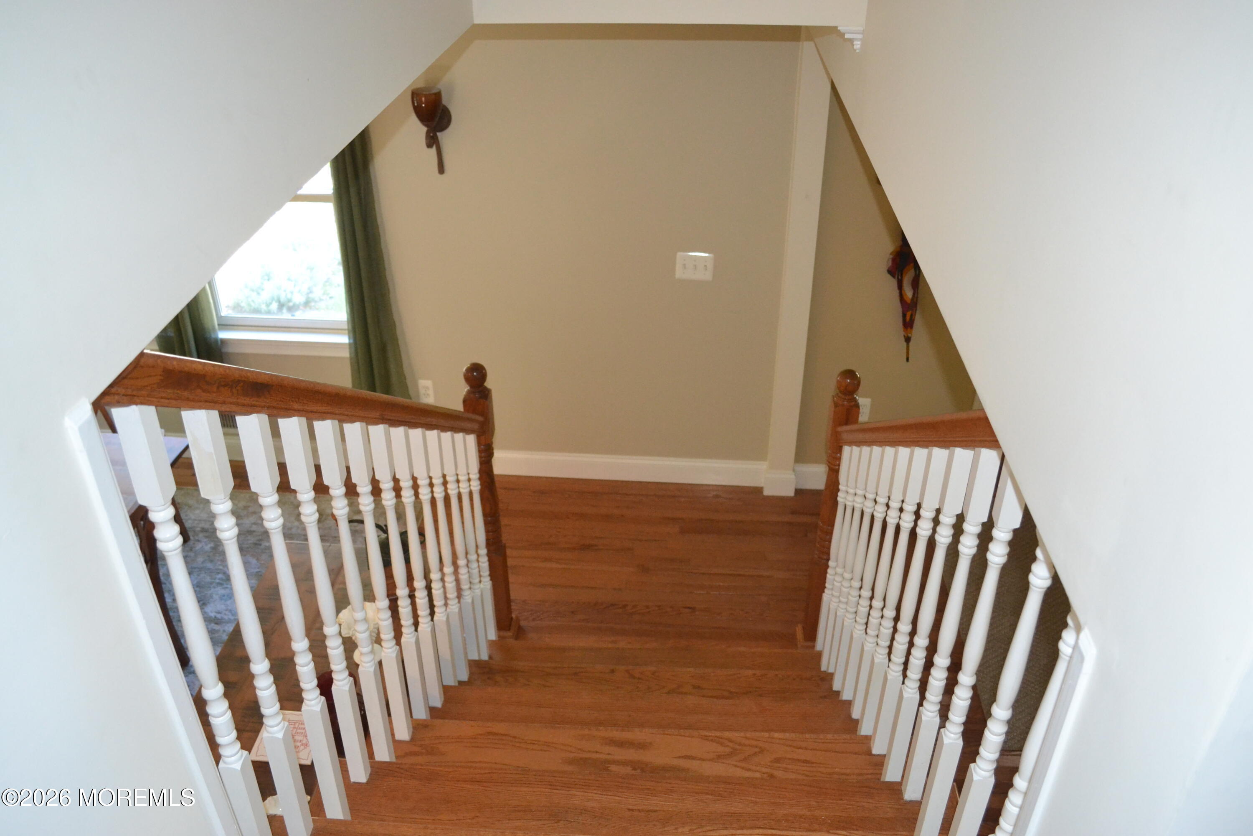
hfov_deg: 67.4
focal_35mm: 27
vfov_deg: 47.9
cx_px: 626
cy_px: 418
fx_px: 940
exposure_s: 1/60
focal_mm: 18
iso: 2500
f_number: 3.5
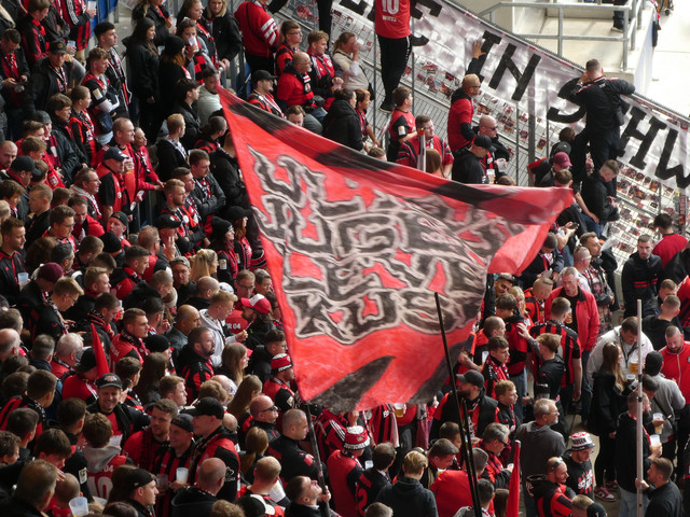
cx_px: 345
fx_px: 3428
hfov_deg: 11.5
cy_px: 258
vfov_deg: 8.6
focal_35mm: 172
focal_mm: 30.9
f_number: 5.6
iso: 200
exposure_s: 1/125
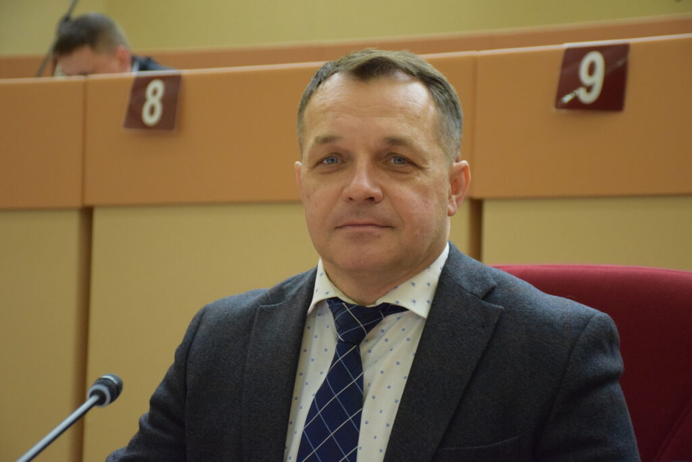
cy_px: 231
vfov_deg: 14.7
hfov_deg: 21.9
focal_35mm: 93
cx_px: 346
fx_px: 1788
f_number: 5
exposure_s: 1/125
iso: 4000
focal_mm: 62
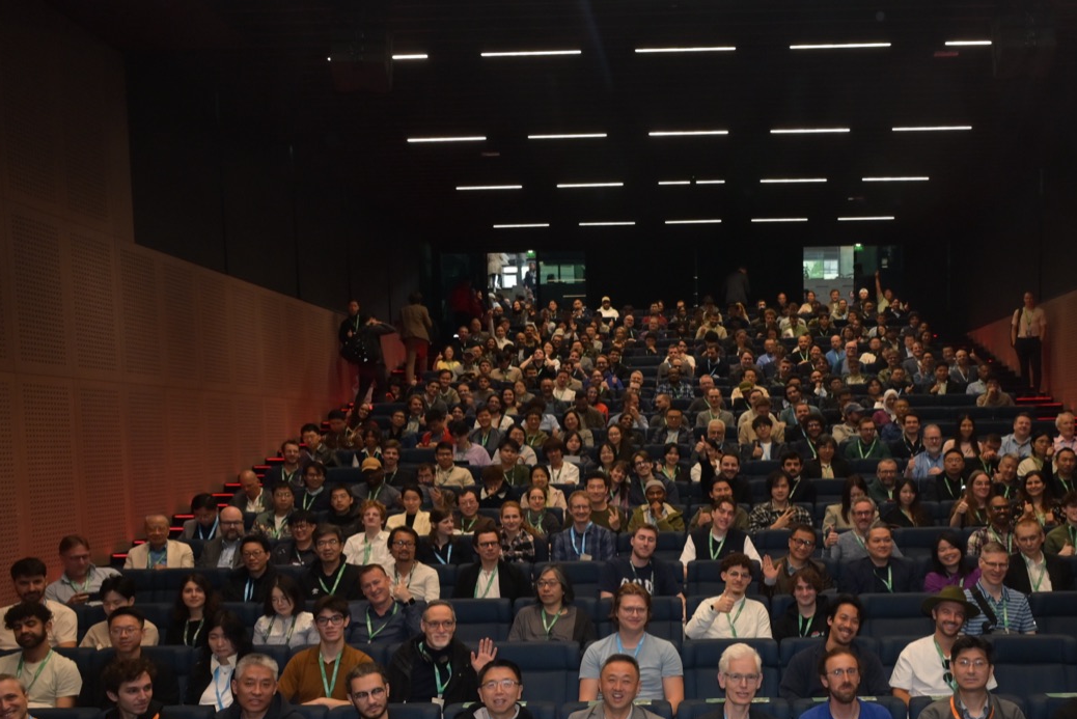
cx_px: 685
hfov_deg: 51.2
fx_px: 1107
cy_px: 537
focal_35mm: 37
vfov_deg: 35.2
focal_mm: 24
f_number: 6.3
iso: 800
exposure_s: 1/60
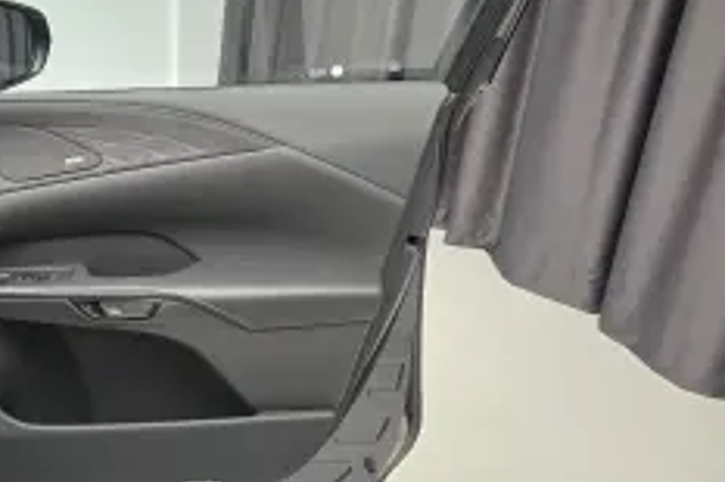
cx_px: 177
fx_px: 745
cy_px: 152
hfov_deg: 49.7
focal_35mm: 37
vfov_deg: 35.5
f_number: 1.7
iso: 250
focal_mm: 6.3
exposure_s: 1/120
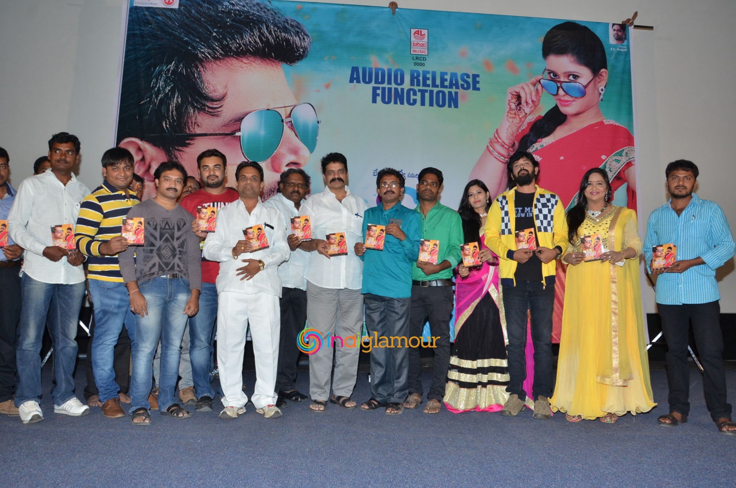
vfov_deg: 47.7
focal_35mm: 27
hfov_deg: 67.5
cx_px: 368
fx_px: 551
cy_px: 244
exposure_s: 1/125
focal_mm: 18
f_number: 6.3
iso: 1000
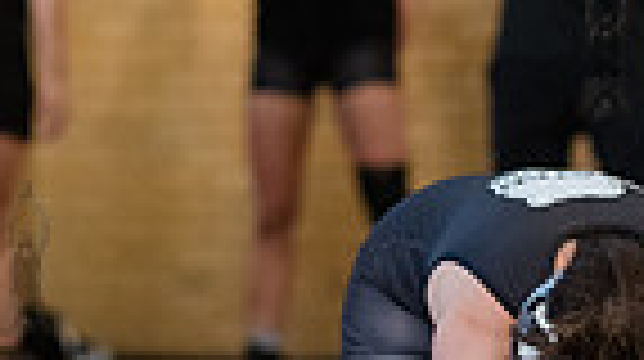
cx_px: 603
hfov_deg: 4.8
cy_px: 475
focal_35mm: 447
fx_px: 7623
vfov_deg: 2.7
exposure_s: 1/400
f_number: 3.5
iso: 4000
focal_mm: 105
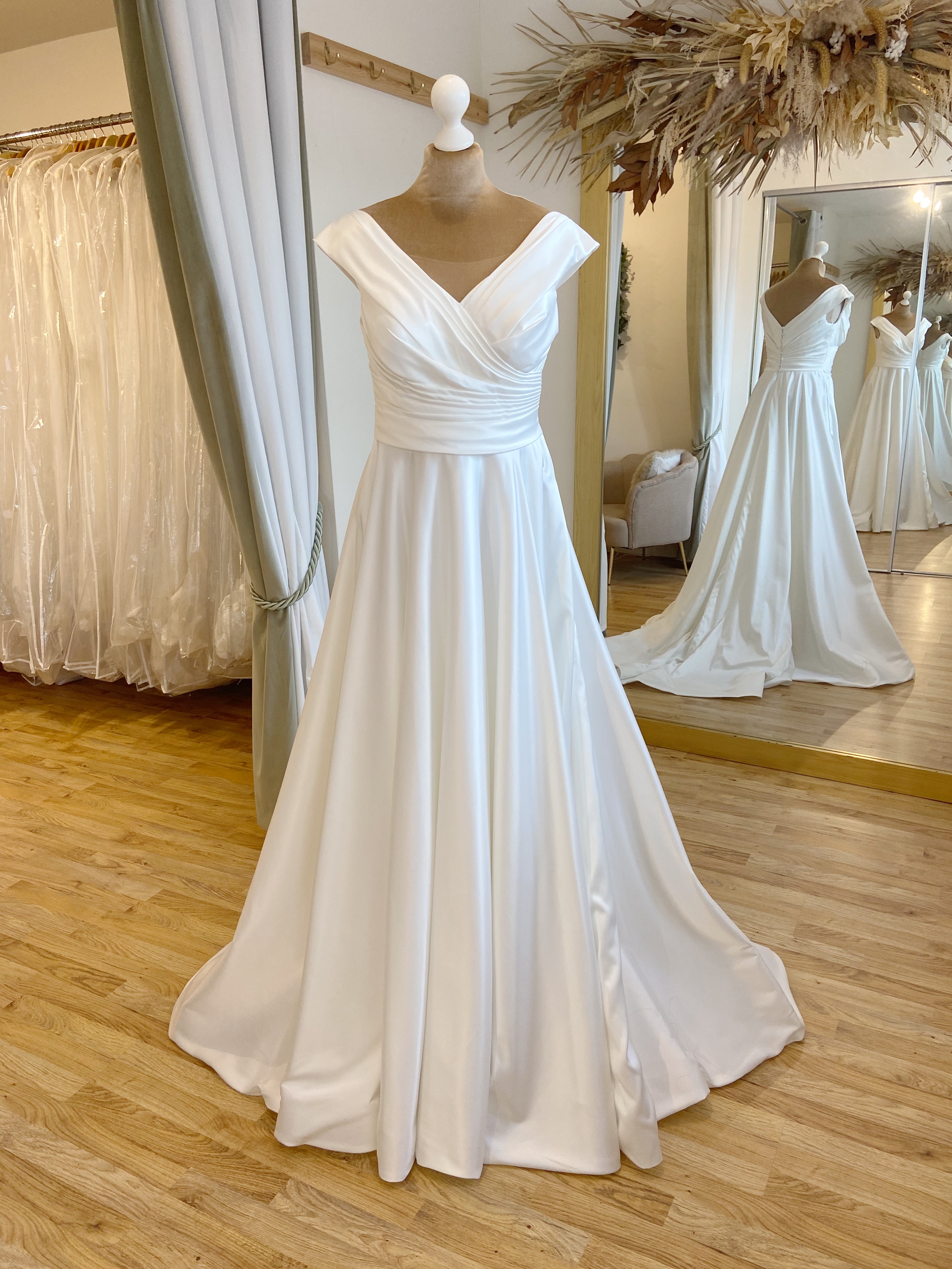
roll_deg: +1.2
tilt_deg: -16.8
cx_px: 476
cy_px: 634
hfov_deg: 53.1
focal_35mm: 26
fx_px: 953
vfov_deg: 67.3
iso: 80
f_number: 1.8
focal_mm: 4.25
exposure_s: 1/100
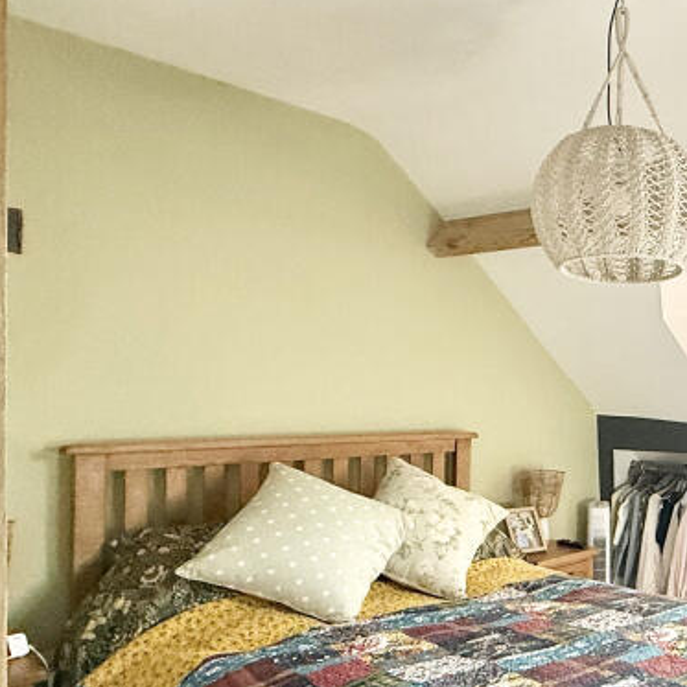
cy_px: 405
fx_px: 763
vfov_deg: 48.2
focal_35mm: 34
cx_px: 704
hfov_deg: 41.4
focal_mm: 2.22
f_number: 2.2
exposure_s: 1/69
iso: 320
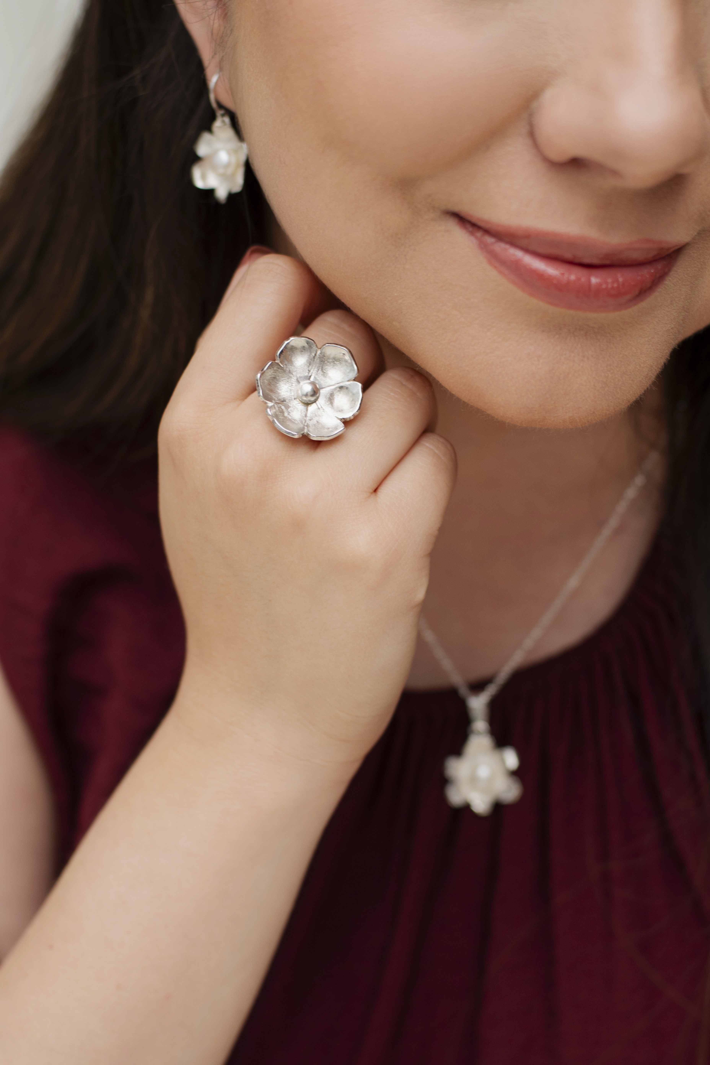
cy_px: 532
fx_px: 2219
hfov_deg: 18.2
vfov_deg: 27.0
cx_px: 355
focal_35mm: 75
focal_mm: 50
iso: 160
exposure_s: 1/160
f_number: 3.5
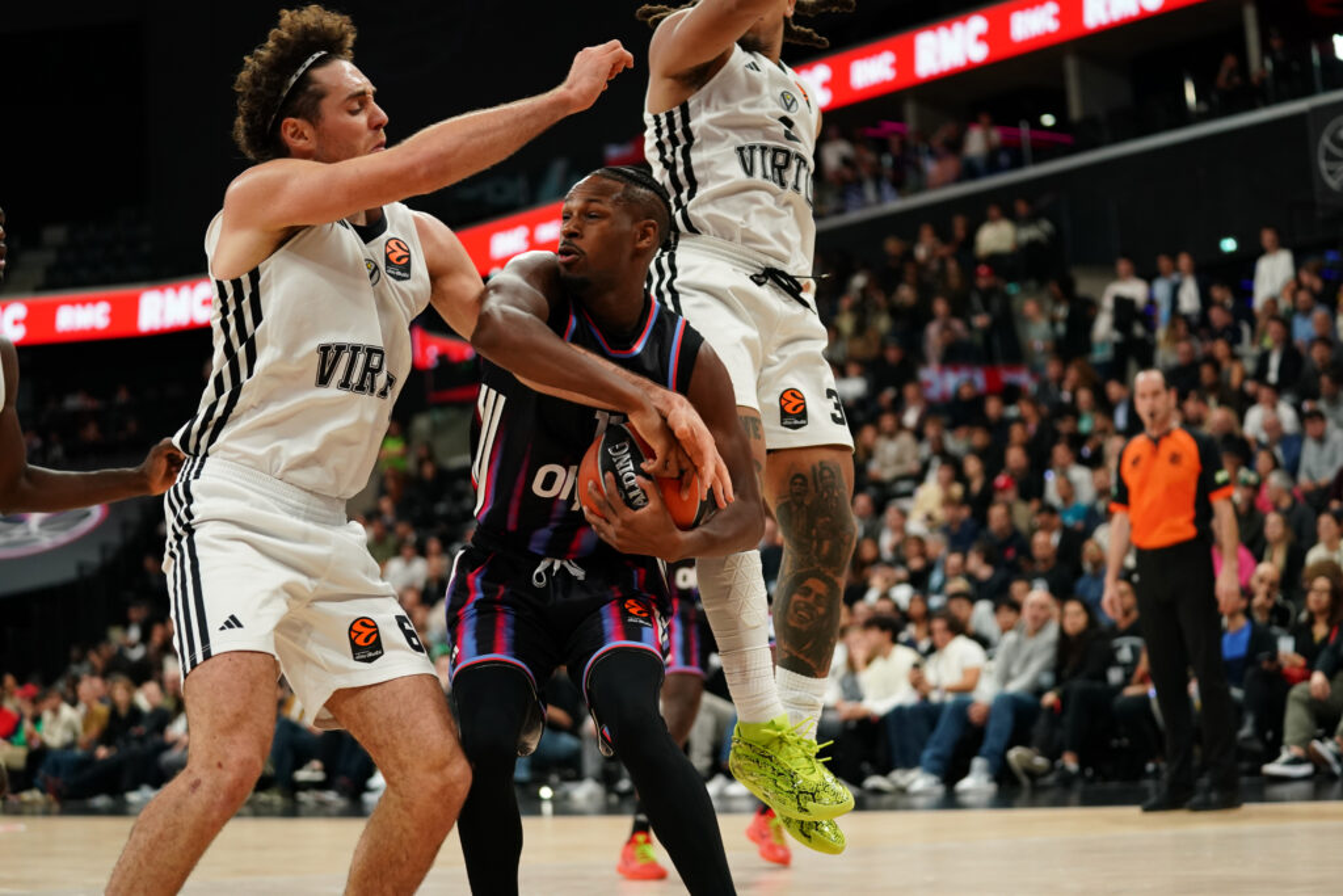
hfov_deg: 28.8
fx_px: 2612
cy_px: 448
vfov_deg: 19.5
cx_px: 672
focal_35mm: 70
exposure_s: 1/1250
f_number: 2.8
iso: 2000
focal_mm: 70
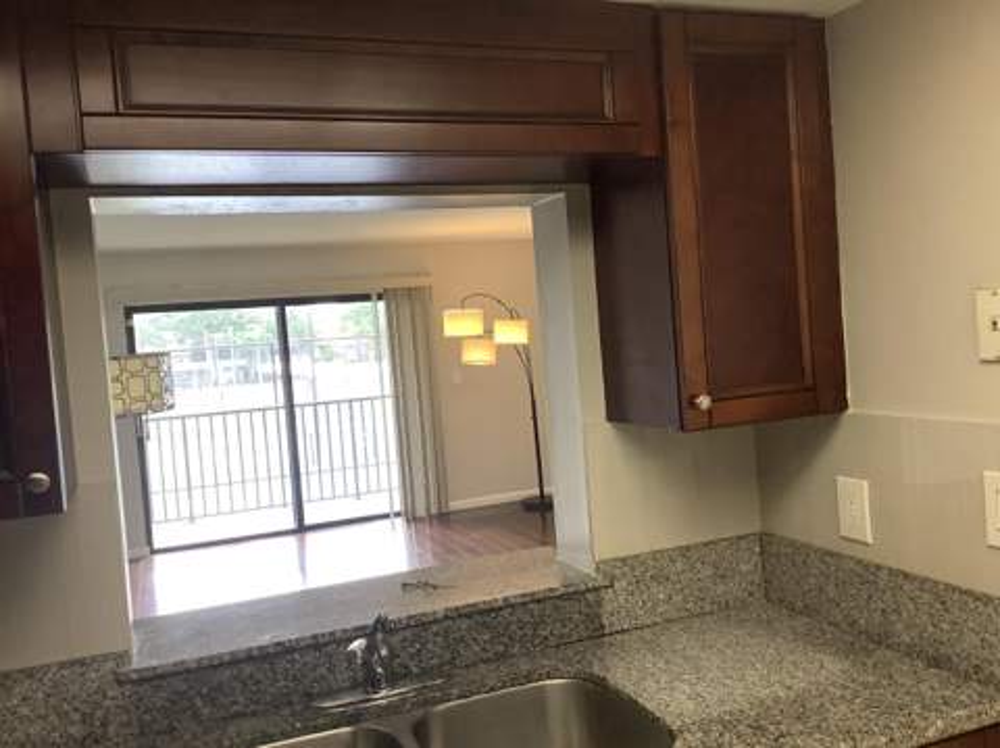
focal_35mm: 31
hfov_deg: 58.4
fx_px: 895
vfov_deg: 45.4
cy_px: 374
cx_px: 500
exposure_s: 1/60
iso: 64
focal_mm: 3.3
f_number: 2.4
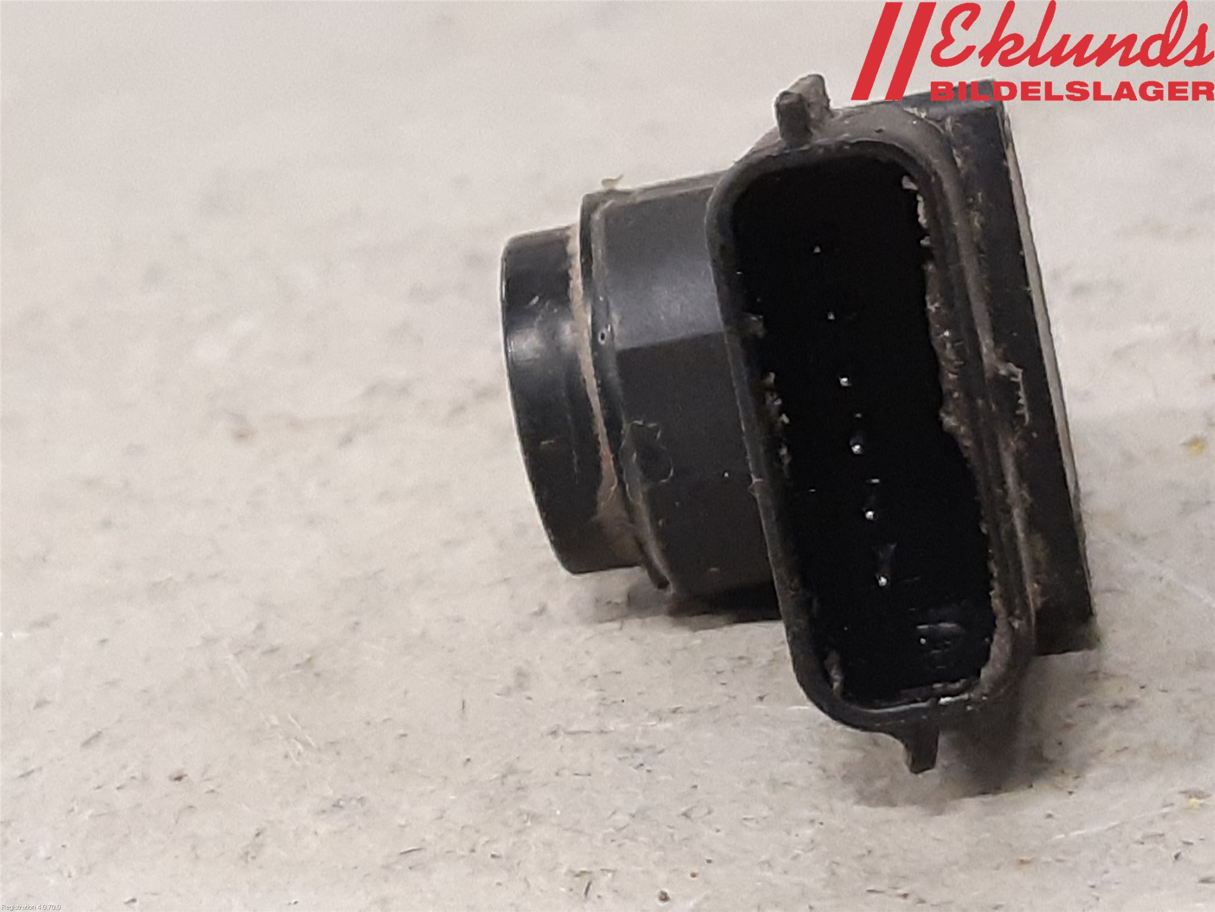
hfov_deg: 67.3
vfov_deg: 53.1
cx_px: 608
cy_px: 456
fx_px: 913
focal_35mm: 26
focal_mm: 3.93
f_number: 1.7
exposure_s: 1/50
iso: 250
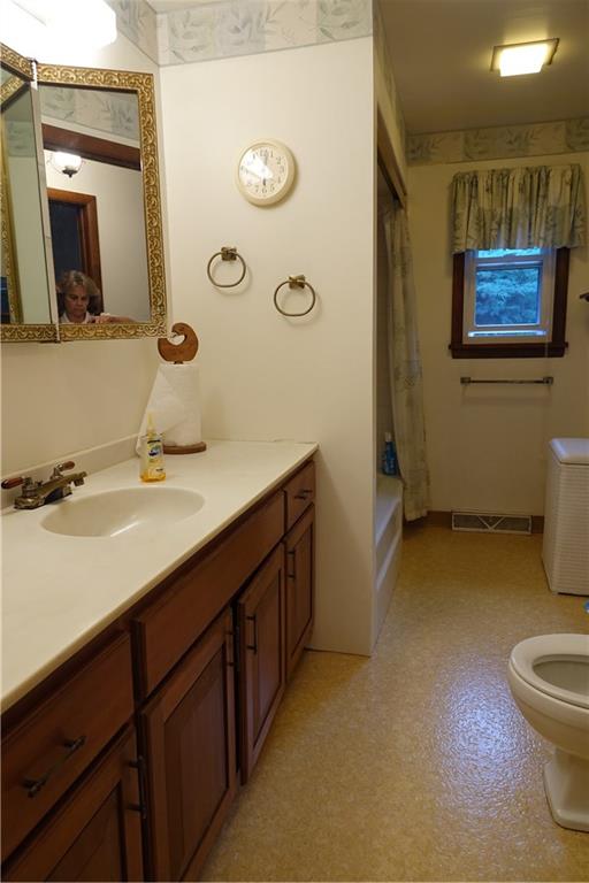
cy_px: 442
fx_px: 589
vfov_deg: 73.7
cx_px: 294
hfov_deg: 53.1
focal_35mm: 24
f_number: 2.8
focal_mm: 8.8
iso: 200
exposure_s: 1/30
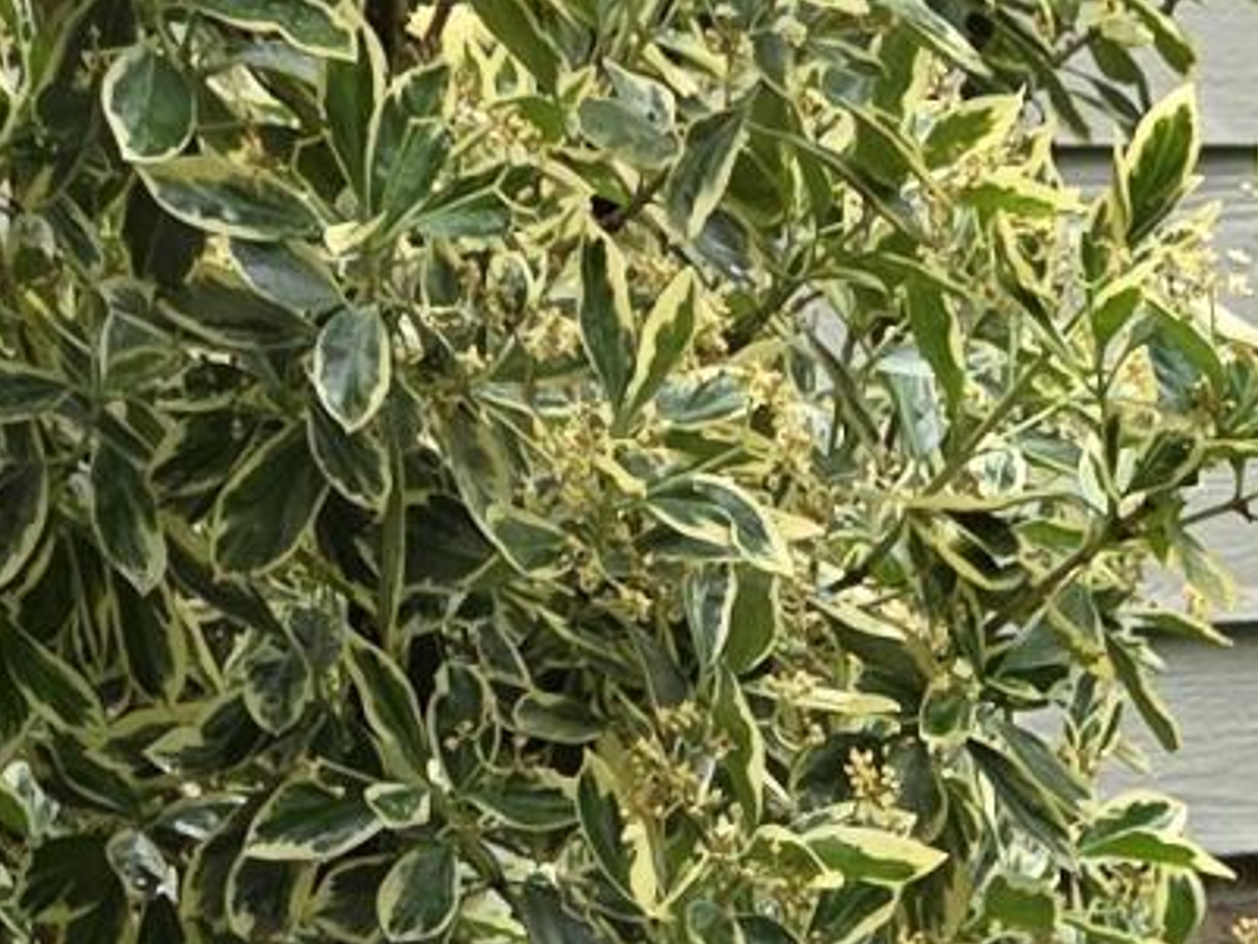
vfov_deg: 7.1
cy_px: 3375
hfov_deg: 11.0
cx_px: 1973
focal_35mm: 172
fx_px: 6253
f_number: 1.7
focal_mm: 6.3
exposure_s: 1/359
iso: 40
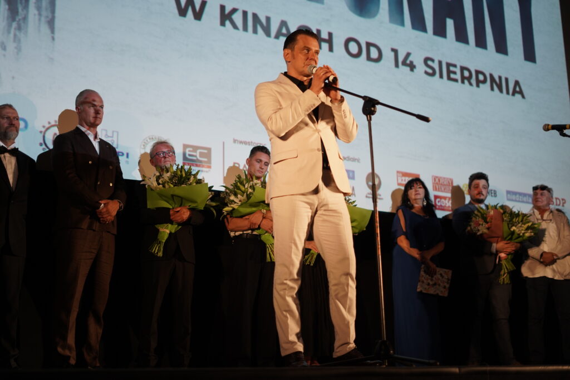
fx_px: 792
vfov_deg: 27.0
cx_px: 285
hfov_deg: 39.6
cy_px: 190
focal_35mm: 50
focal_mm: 50
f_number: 1.8
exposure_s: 1/100
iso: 320
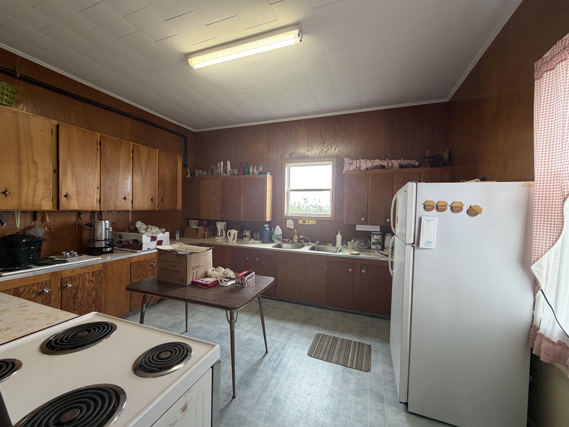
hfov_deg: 102.1
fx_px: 230
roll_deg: -1.2
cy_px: 214
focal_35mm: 14
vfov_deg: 85.7
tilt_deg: -0.7
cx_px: 284
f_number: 2.2
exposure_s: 1/60
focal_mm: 2.22
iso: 200
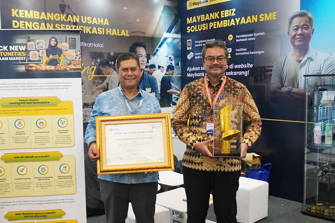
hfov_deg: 73.7
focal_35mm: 24
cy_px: 112
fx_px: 223
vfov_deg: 53.1
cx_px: 168
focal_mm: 16
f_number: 3.5
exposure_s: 1/100
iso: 2500
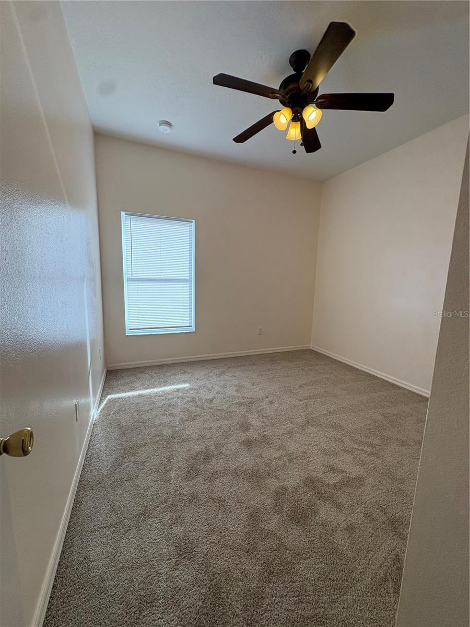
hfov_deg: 85.7
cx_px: 235
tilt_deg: -8.5
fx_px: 253
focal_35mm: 14
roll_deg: -0.9
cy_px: 314
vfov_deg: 102.1
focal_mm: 2.22
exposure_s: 1/222
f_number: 2.2
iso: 64
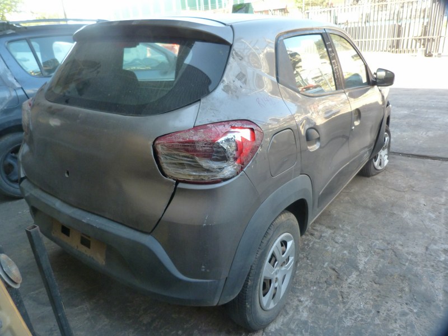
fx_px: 324
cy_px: 168
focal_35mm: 25
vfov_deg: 54.9
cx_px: 224
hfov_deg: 69.4
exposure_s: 1/60
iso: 200
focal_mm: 4.5
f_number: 2.8
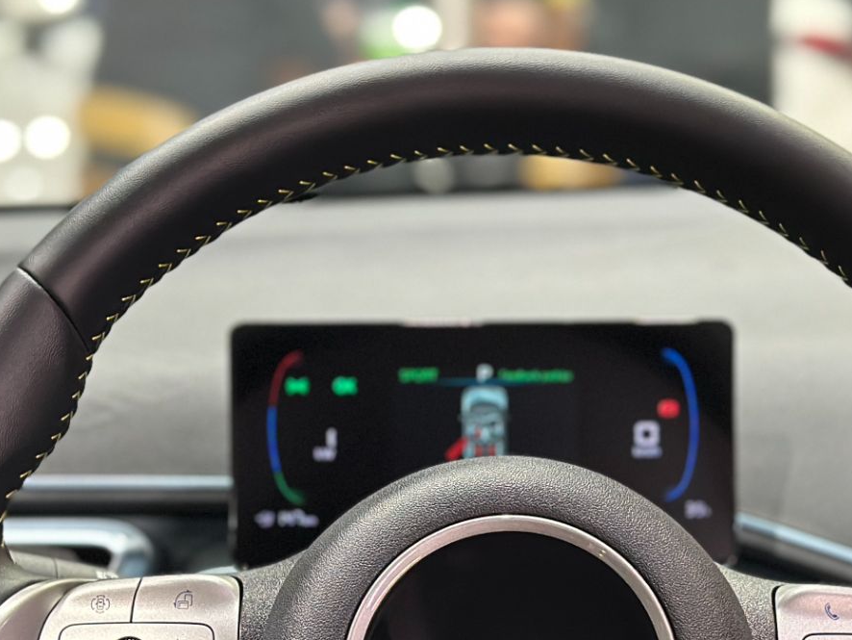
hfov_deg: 18.9
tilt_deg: -14.7
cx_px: 513
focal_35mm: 104
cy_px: 641
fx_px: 2560
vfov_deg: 14.0
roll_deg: +0.0
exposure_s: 1/37
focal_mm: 6.86
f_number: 1.78
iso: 400
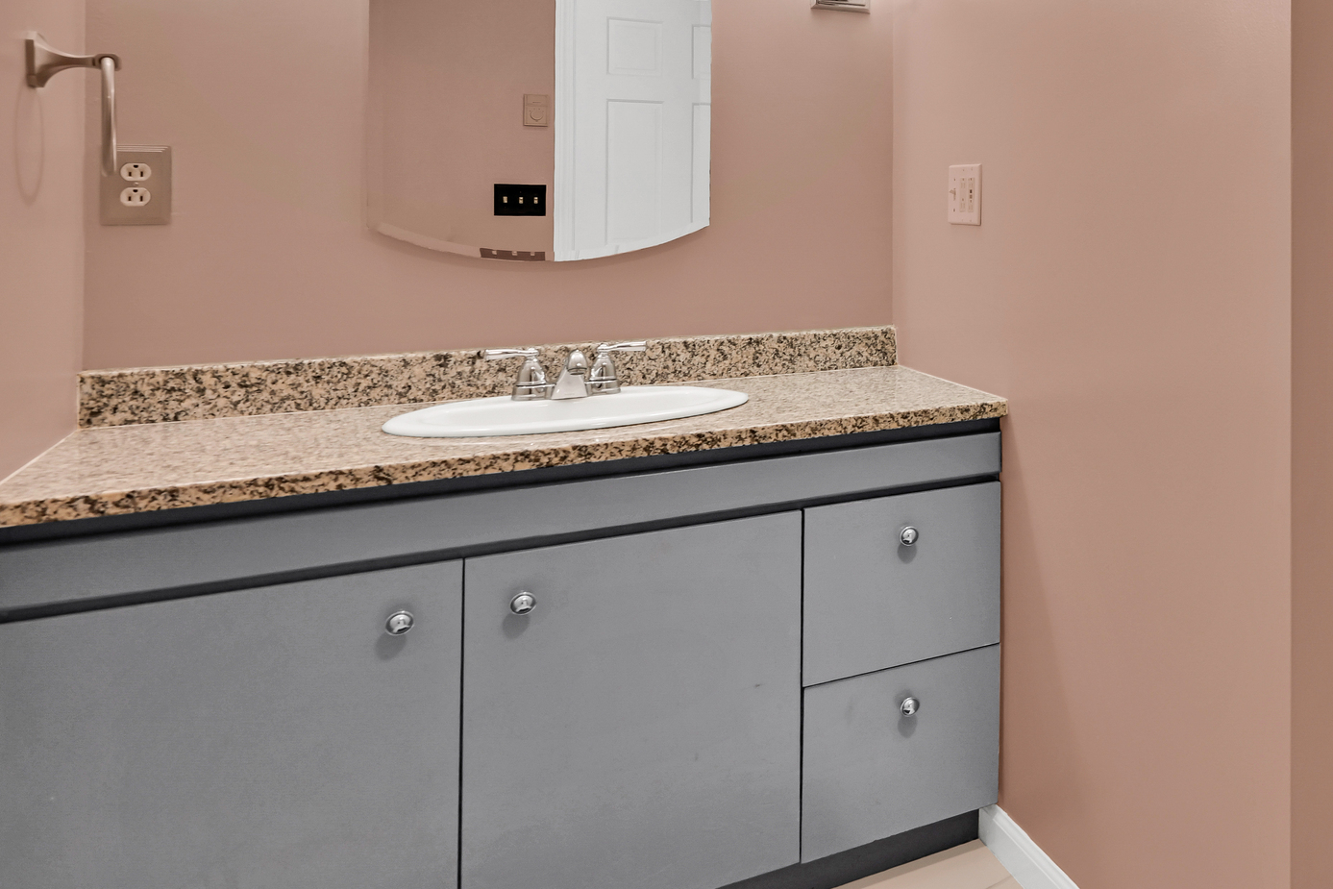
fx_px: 1148
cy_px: 191
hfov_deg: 46.6
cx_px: 1422
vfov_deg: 40.8
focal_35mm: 31
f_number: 8
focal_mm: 14
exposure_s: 1/160
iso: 250
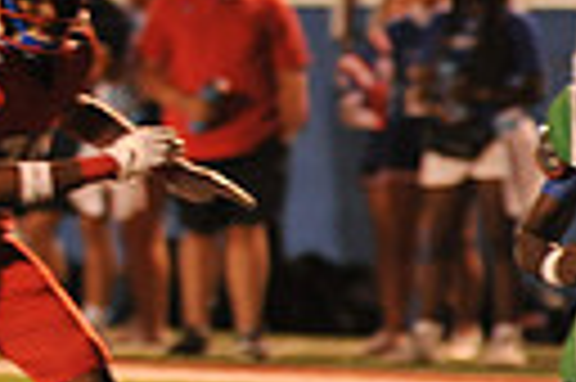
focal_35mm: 904
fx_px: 14446
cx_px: -630
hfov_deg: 2.3
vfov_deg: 1.5
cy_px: 162
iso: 2000
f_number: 2.8
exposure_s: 1/200
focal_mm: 200
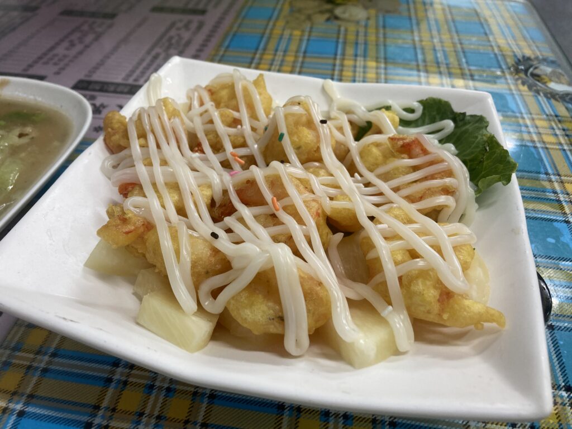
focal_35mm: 28
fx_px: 463
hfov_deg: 63.4
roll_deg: -0.6
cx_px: 286
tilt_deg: -40.4
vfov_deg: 49.7
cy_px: 214
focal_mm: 3.99
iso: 64
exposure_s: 1/60
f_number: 1.8
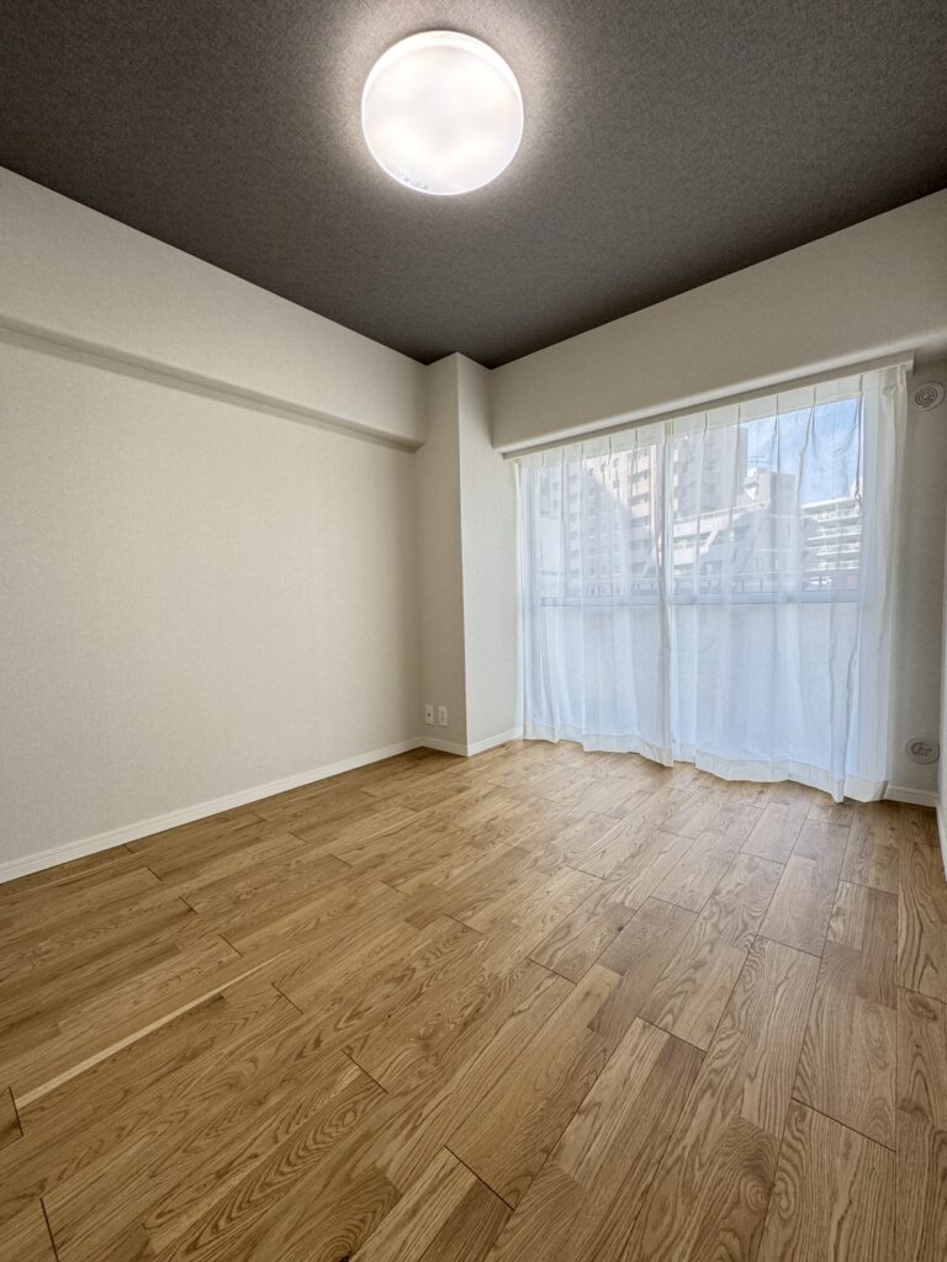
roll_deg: +1.2
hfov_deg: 85.7
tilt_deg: -2.6
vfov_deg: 102.1
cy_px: 631
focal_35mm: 14
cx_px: 474
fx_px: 511
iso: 64
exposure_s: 1/99
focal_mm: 2.22
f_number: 2.2
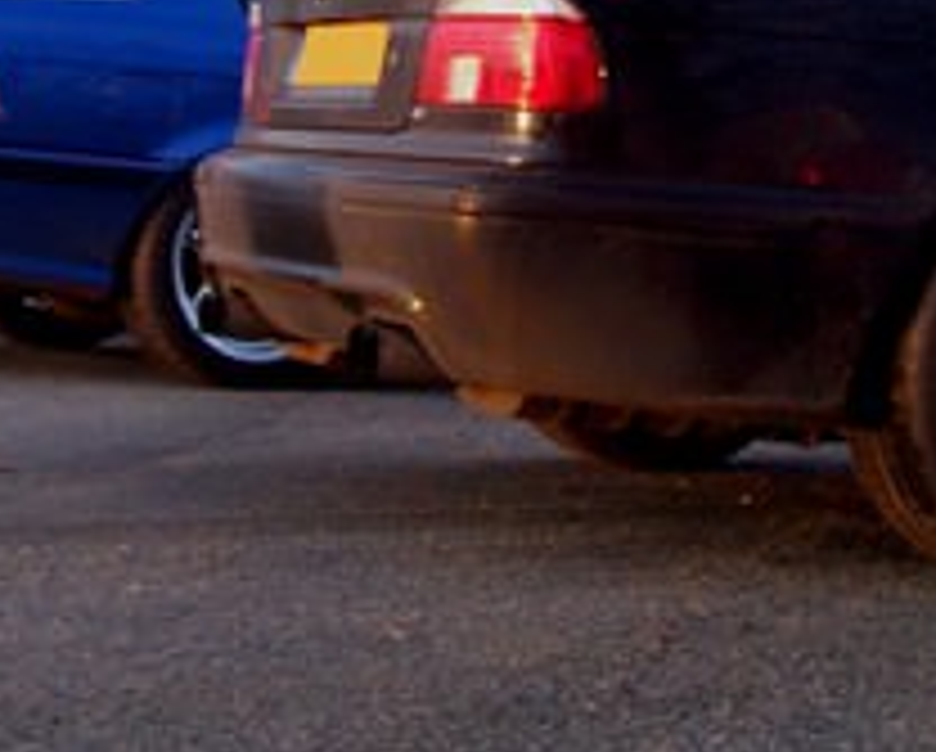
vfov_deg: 14.2
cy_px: -176
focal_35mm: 105
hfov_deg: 18.2
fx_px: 2913
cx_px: 558
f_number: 2.8
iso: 80
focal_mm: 6
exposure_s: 1/45
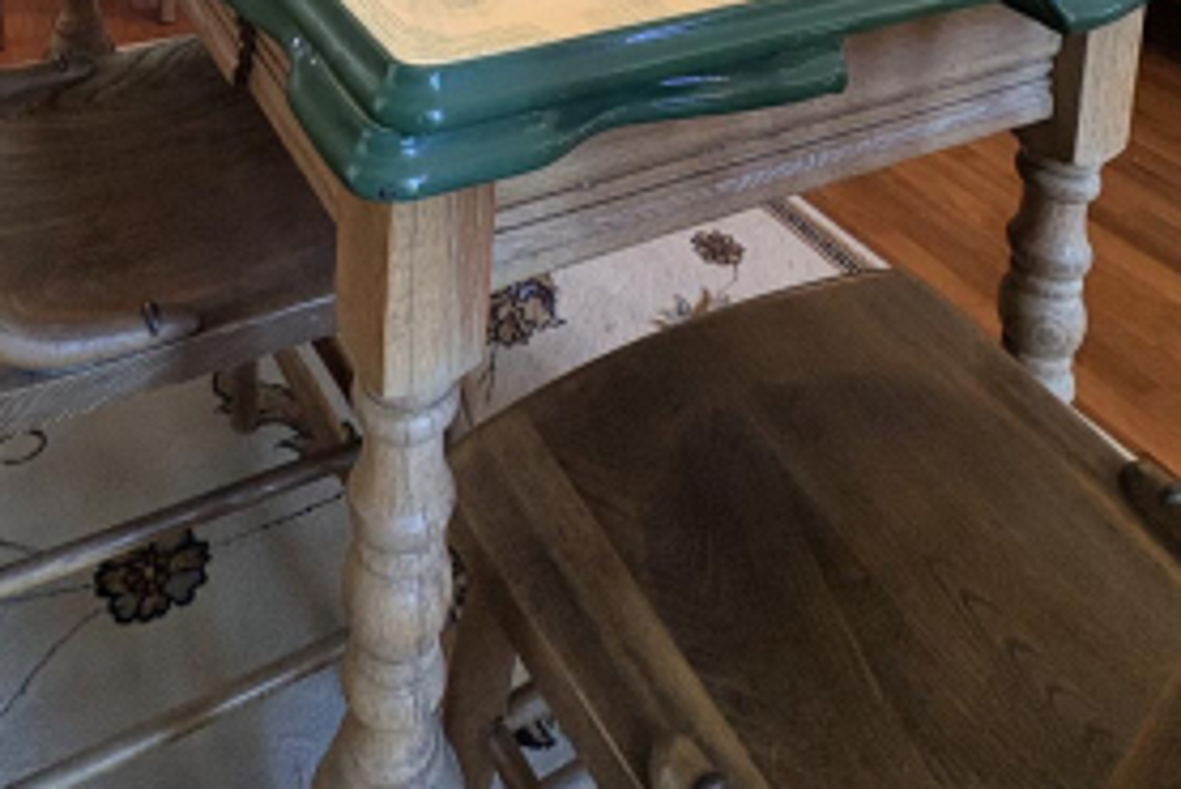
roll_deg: -3.4
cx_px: 448
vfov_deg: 27.2
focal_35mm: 35
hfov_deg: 53.8
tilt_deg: -6.5
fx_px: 1149
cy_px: -382
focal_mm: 2.22
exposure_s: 1/60
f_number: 2.2
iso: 200
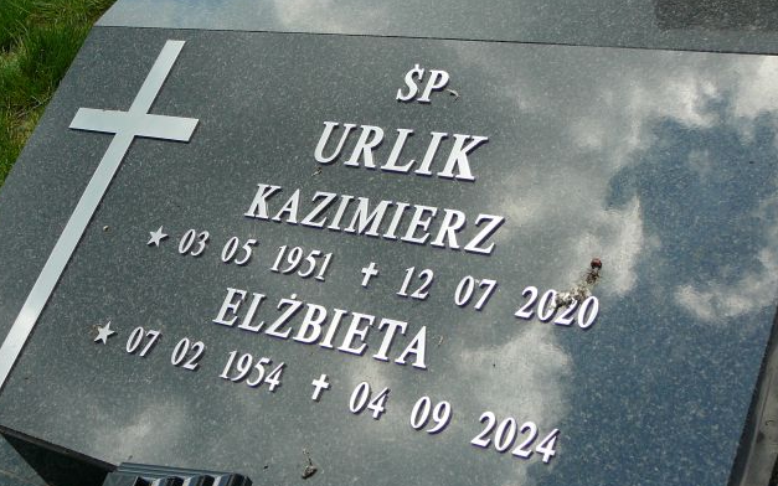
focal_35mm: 53
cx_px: 382
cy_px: 265
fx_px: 1124
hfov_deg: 38.2
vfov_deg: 24.4
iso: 80
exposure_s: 1/320
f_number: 3.4
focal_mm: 7.3
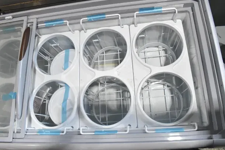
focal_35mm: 27
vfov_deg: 48.0
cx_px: 112
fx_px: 169
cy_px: 75
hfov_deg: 67.4
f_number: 7.1
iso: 6400
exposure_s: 1/500
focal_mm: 18
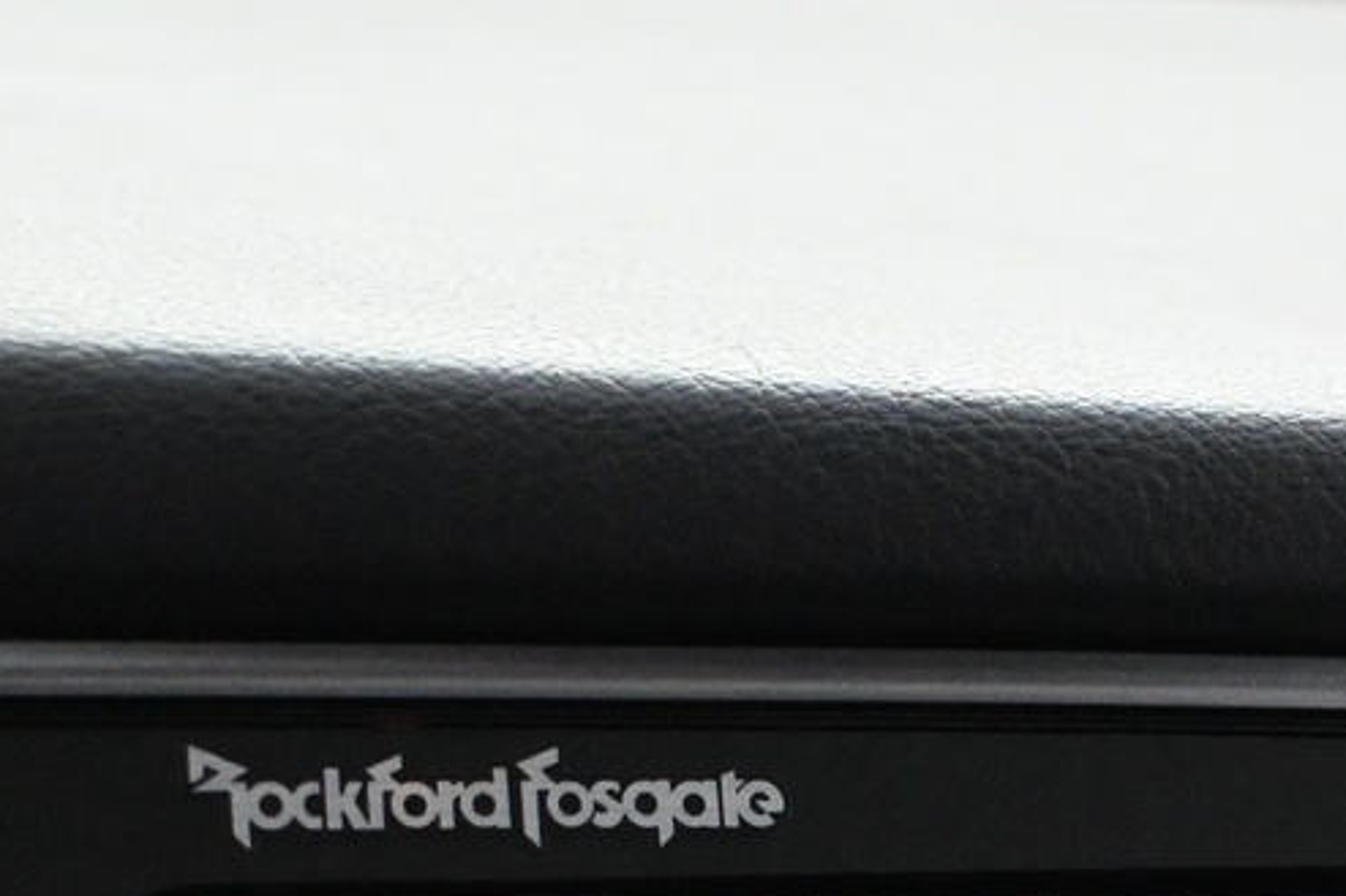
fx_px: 6615
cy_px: 1403
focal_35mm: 177
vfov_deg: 7.6
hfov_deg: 11.4
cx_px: 1632
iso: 5600
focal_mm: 36
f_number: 5.3
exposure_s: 1/60
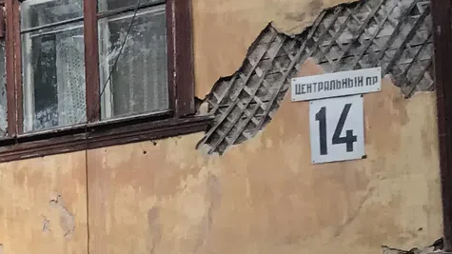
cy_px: 357
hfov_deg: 11.3
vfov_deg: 7.8
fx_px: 1845
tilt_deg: +10.7
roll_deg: -0.5
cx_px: -674
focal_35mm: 154
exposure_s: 1/370
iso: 20
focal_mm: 3.99
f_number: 1.8
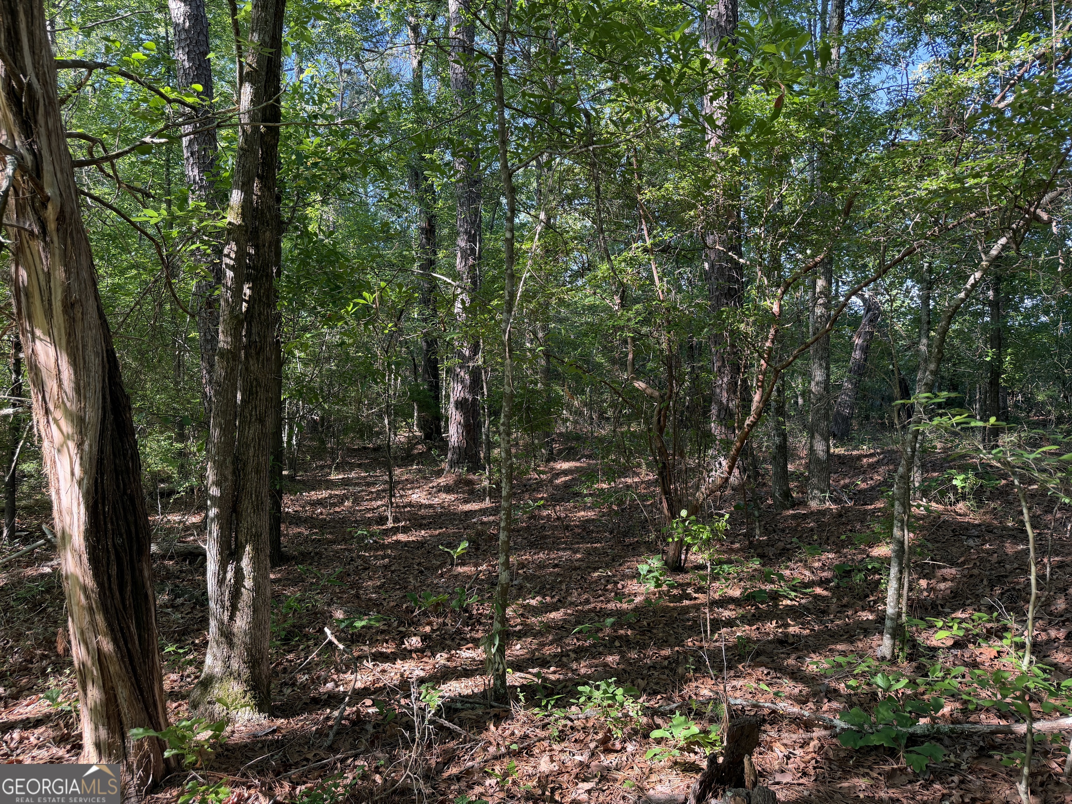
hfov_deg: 71.6
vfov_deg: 56.8
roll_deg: +0.9
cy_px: 402
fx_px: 743
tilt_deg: -0.9
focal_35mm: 24
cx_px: 536
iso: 100
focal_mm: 6.76
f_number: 1.78
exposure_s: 1/188
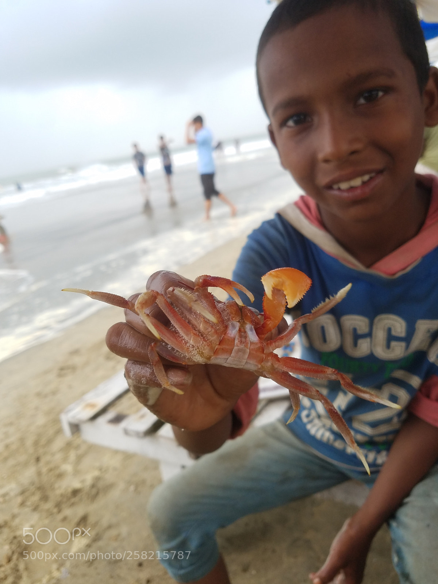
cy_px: 292
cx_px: 219
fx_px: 439
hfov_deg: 53.1
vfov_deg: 67.3
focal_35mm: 26
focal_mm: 4.2
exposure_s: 1/334
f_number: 1.7
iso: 50
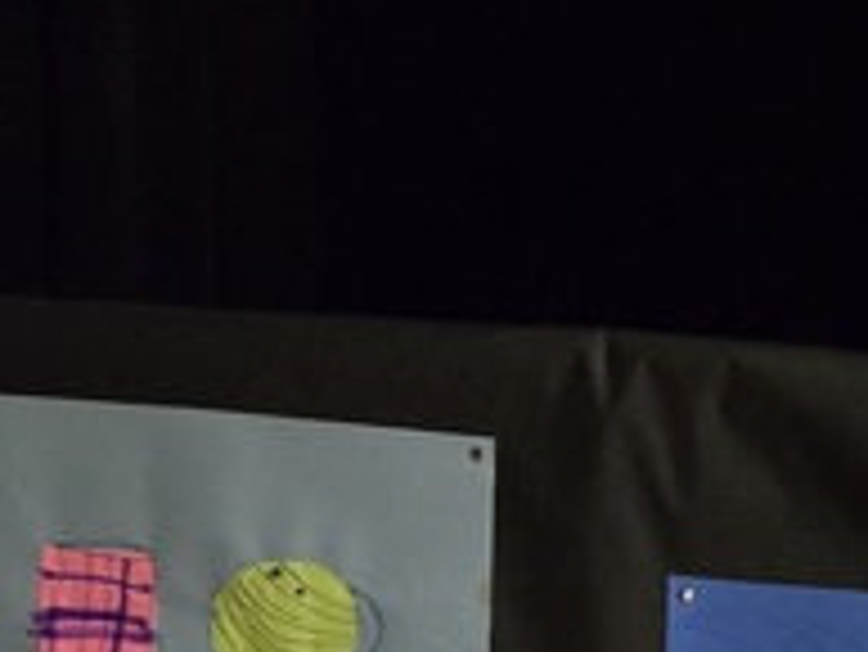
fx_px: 3061
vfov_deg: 10.7
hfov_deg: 14.0
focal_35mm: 122
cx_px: 1646
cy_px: 1457
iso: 1250
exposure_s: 1/60
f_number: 1.8
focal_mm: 5.4
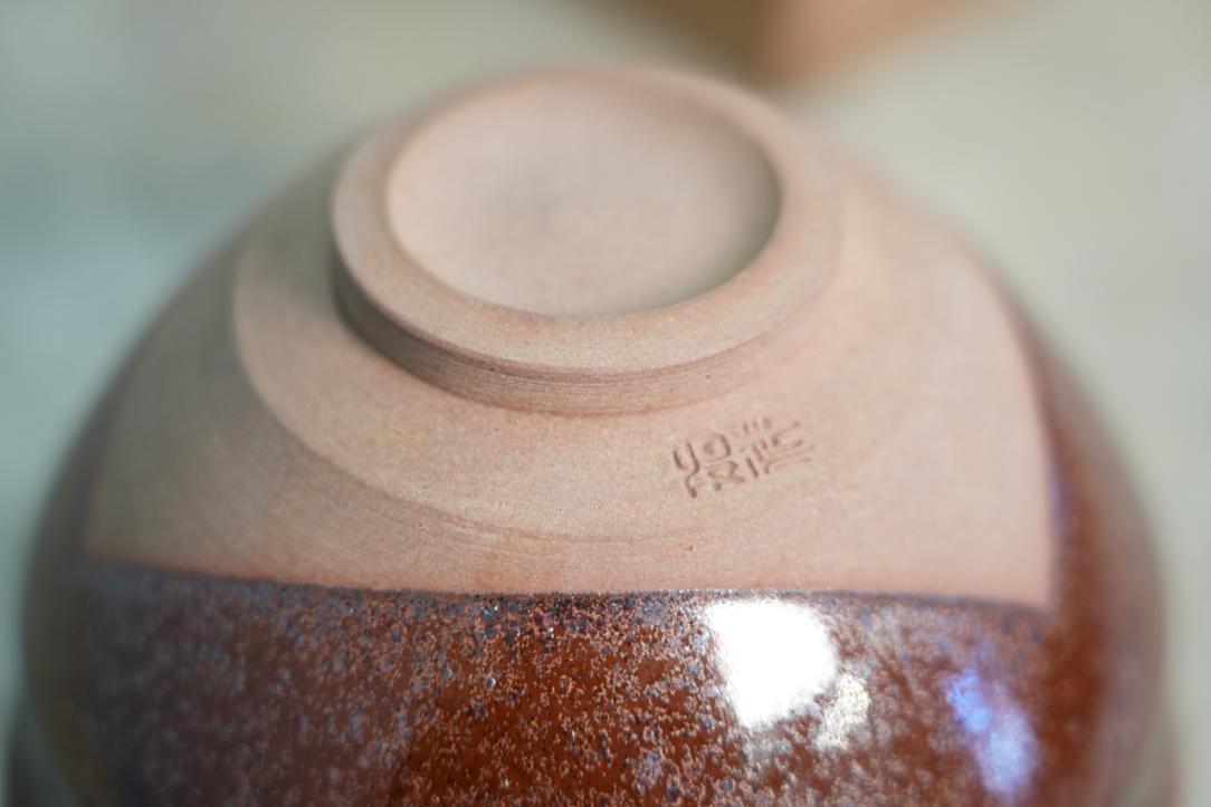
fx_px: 3532
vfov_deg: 13.0
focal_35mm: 105
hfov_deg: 19.5
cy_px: 404
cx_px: 606
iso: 1600
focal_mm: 105
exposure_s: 1/125
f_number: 4
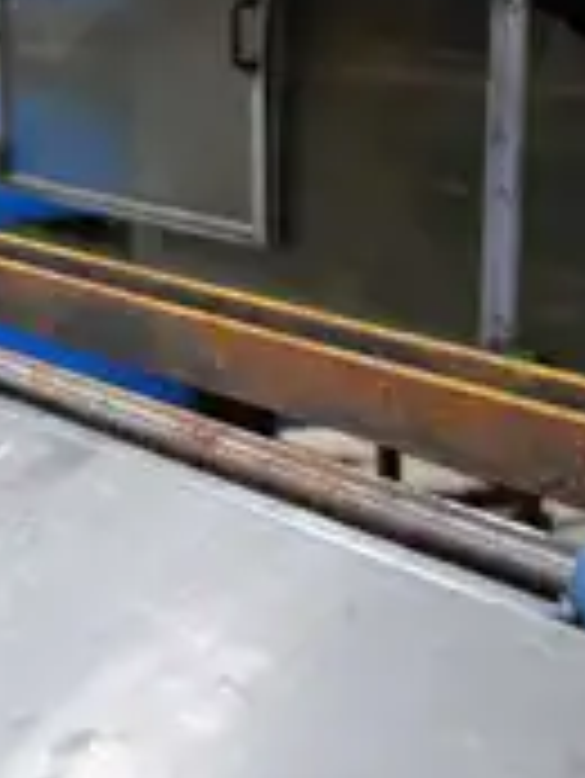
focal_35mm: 117
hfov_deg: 12.5
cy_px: 450
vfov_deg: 16.8
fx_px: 2636
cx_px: 0
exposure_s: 1/30
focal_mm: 35
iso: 1600
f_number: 4.5
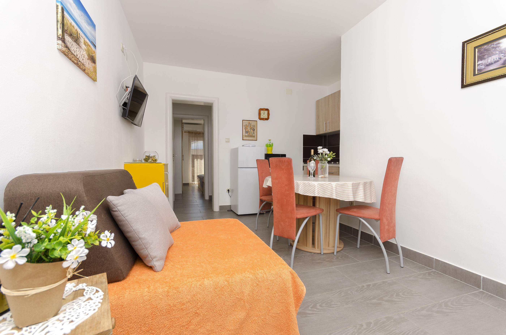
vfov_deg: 77.1
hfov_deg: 100.5
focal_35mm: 15
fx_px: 210
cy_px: 168
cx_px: 253
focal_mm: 10
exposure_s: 1/100
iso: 125
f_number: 7.1
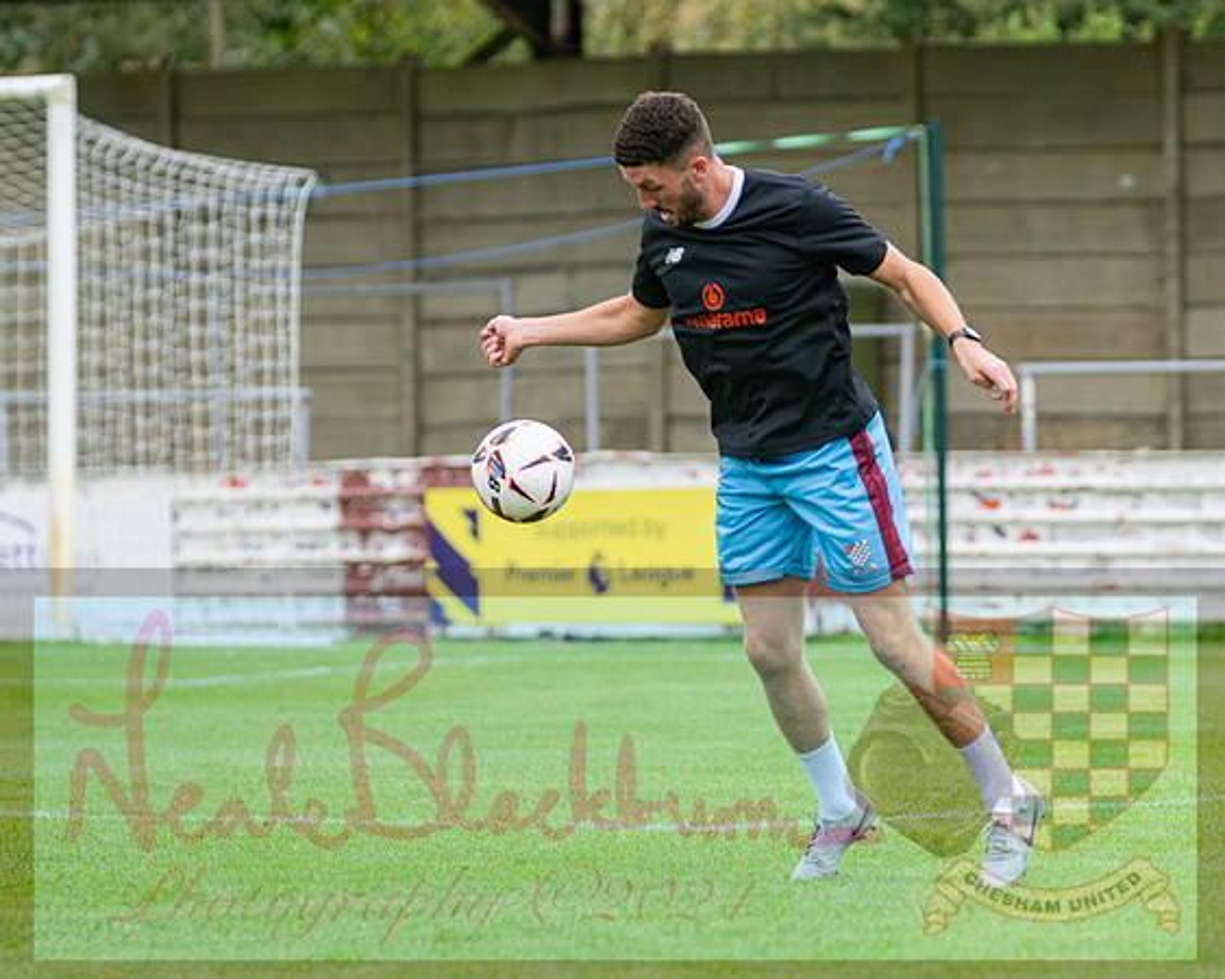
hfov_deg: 5.9
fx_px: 11887
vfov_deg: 4.7
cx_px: 914
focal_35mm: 328
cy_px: 494
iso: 400
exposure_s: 1/1250
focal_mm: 180
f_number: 2.8
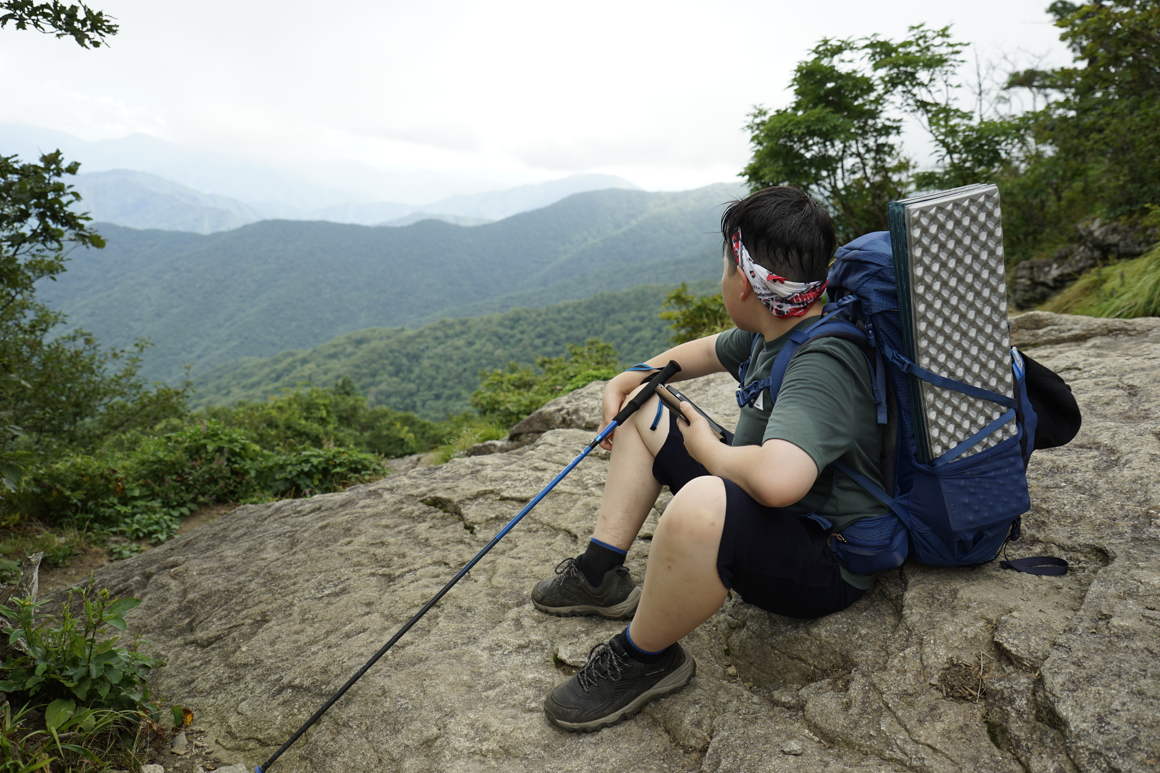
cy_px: 386
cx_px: 580
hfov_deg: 63.7
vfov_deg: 45.0
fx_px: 934
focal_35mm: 29
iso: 200
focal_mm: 29
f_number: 4
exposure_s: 1/400
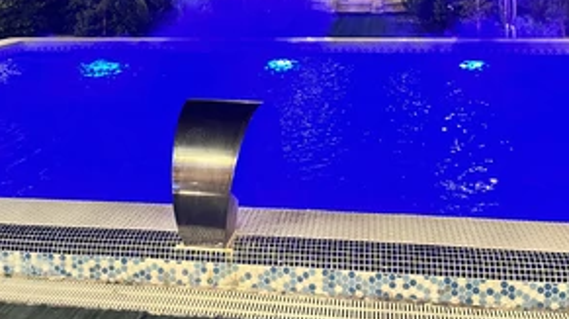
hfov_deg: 51.7
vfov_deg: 28.5
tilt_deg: -5.1
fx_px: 588
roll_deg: +0.4
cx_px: 284
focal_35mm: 39
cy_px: 2
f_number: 1.6
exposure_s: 1/33
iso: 500
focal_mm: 5.1
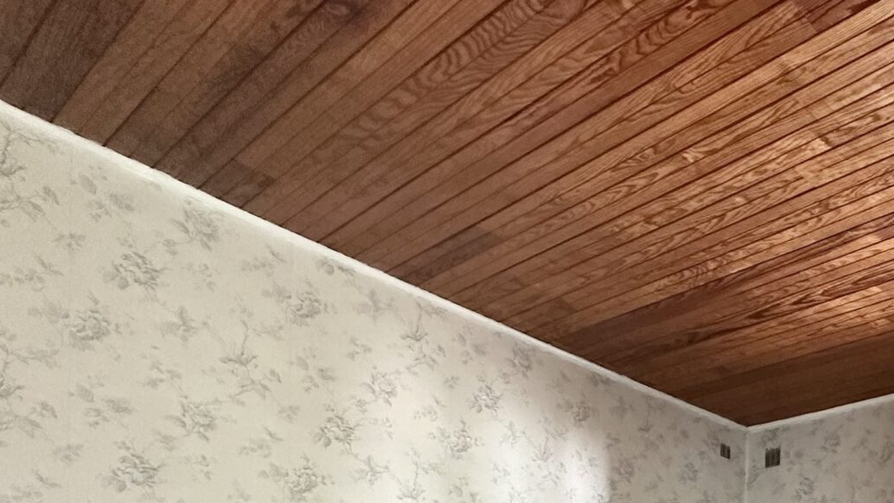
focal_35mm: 38
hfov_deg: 48.0
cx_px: 784
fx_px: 901
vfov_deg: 24.4
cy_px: 753
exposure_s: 1/60
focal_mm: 2.22
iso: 320
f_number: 2.2
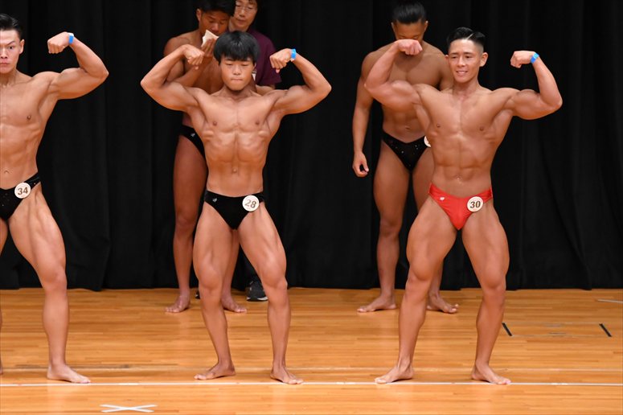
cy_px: 208
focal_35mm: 300
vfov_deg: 4.6
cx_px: 312
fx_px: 5189
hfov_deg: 6.9
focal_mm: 200
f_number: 5.6
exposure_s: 1/400
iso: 4000
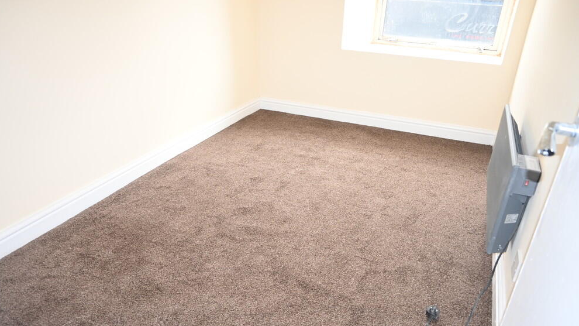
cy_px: 180
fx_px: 399
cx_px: 291
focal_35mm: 26
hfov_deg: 71.9
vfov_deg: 44.3
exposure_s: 1/60
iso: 360
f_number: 3.5
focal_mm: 16
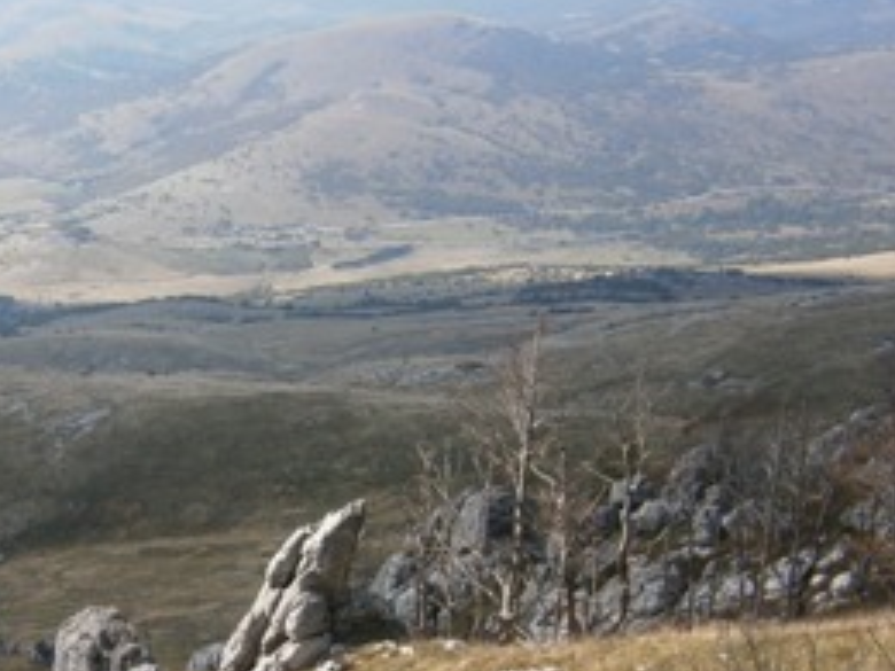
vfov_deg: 22.1
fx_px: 1655
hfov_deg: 28.7
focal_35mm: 64
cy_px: 664
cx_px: 41
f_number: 2.8
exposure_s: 1/800
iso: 80
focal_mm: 4.7
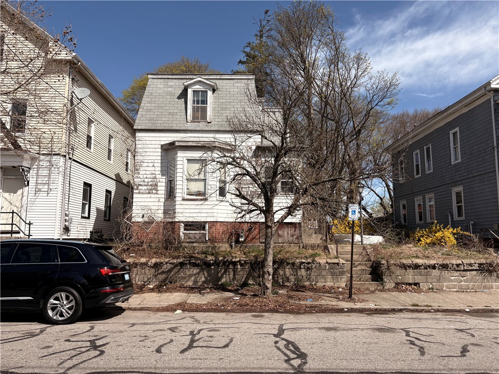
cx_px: 250
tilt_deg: +8.5
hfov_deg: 67.3
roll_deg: +0.5
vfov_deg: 53.1
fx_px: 375
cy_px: 187
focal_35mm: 26
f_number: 1.6
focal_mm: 5.96
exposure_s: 1/4065
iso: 50
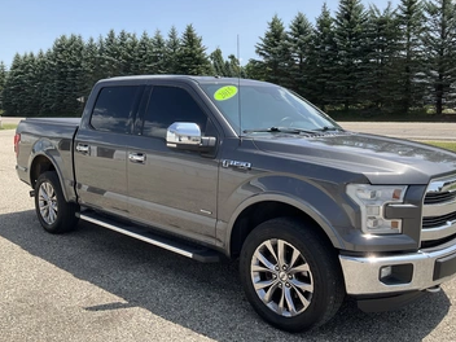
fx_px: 435
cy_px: 175
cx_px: 244
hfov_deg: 55.3
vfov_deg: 42.9
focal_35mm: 33
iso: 25
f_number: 1.8
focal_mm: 3
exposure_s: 1/1076
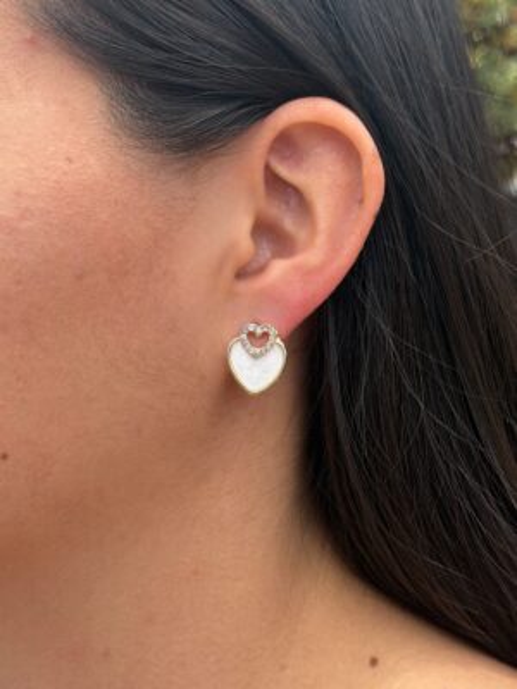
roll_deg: +0.0
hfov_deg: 30.3
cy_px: 344
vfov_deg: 39.7
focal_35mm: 48
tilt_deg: -3.4
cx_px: 258
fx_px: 956
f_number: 1.78
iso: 64
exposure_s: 1/1429
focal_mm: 6.76
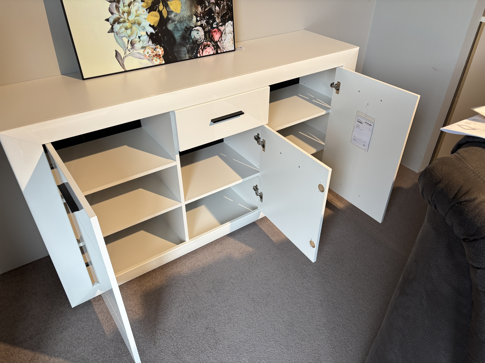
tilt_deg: -35.4
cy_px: 182
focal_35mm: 26
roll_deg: -0.4
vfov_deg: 53.1
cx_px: 242
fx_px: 364
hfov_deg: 67.3
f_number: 1.6
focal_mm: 5.96
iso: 50
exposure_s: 1/121
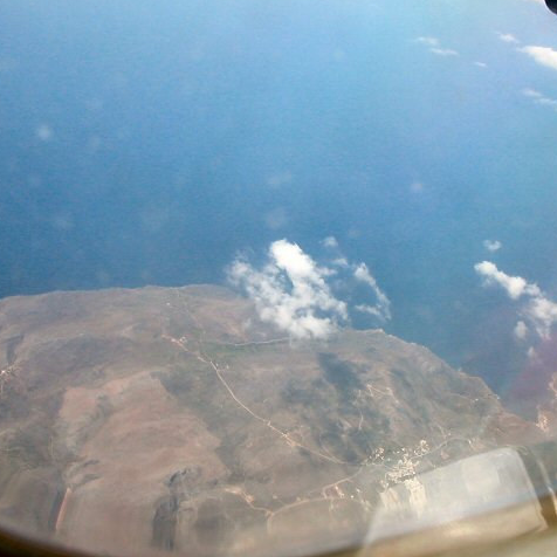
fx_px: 801
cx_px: 291
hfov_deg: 38.3
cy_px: 277
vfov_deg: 38.3
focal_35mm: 44
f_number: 4.5
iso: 100
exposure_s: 1/446
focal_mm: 5.6
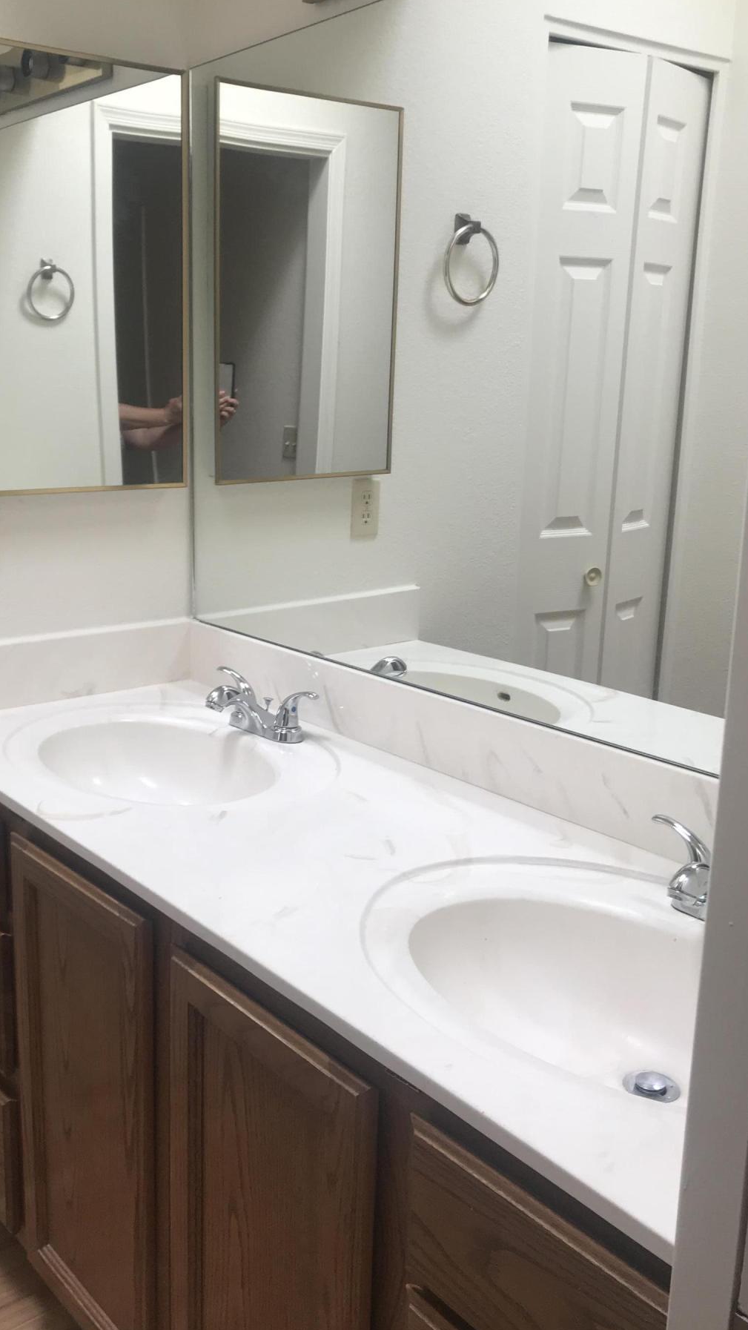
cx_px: 247
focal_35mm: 34
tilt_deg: -12.7
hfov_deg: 34.3
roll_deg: -0.3
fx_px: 1199
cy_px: 664
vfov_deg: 58.0
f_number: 1.8
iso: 25
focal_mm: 3.99
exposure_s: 1/60
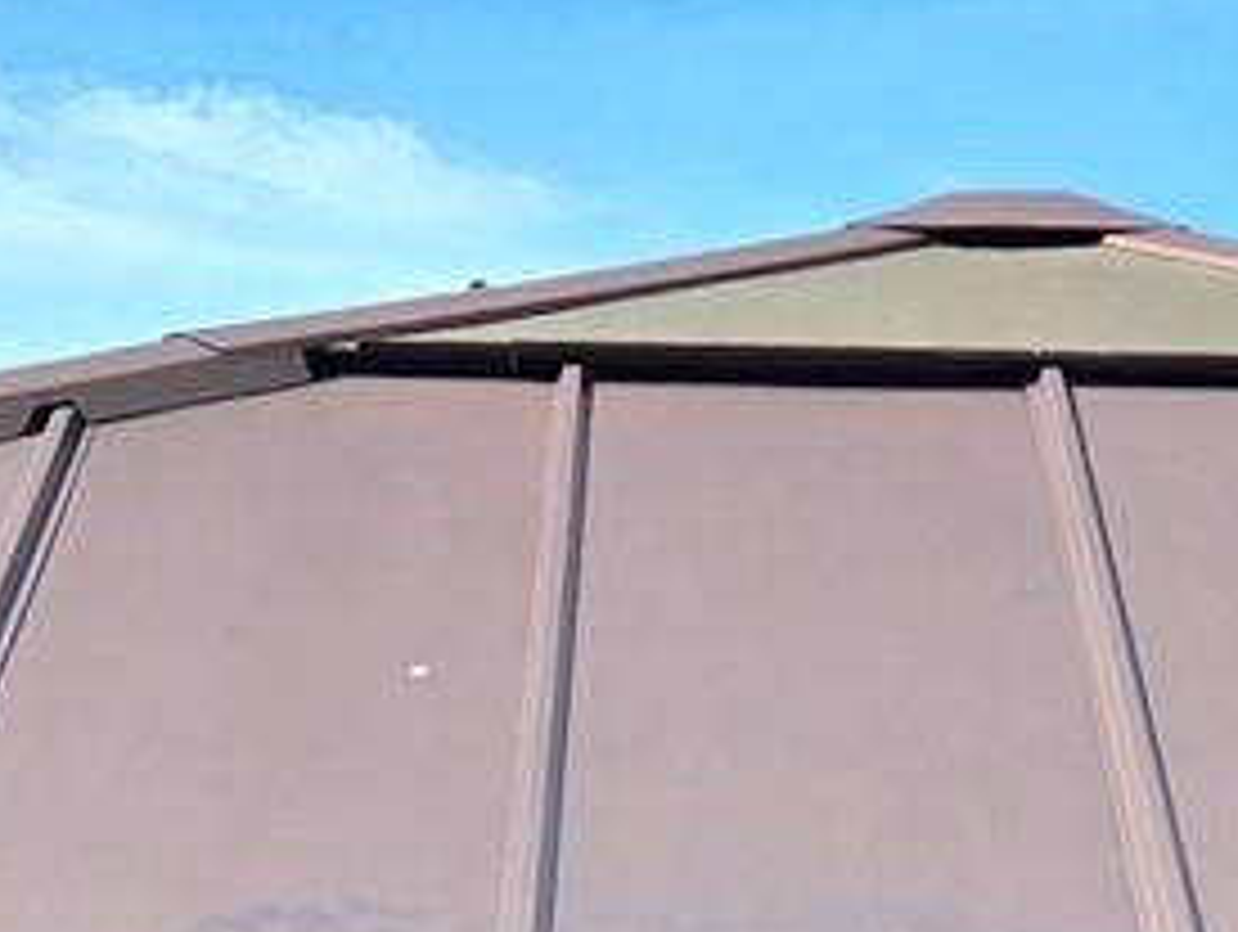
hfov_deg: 11.4
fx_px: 6124
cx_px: 1243
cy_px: 2283
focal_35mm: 171
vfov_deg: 8.0
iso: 25
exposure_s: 1/1667
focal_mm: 5.4
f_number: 1.8
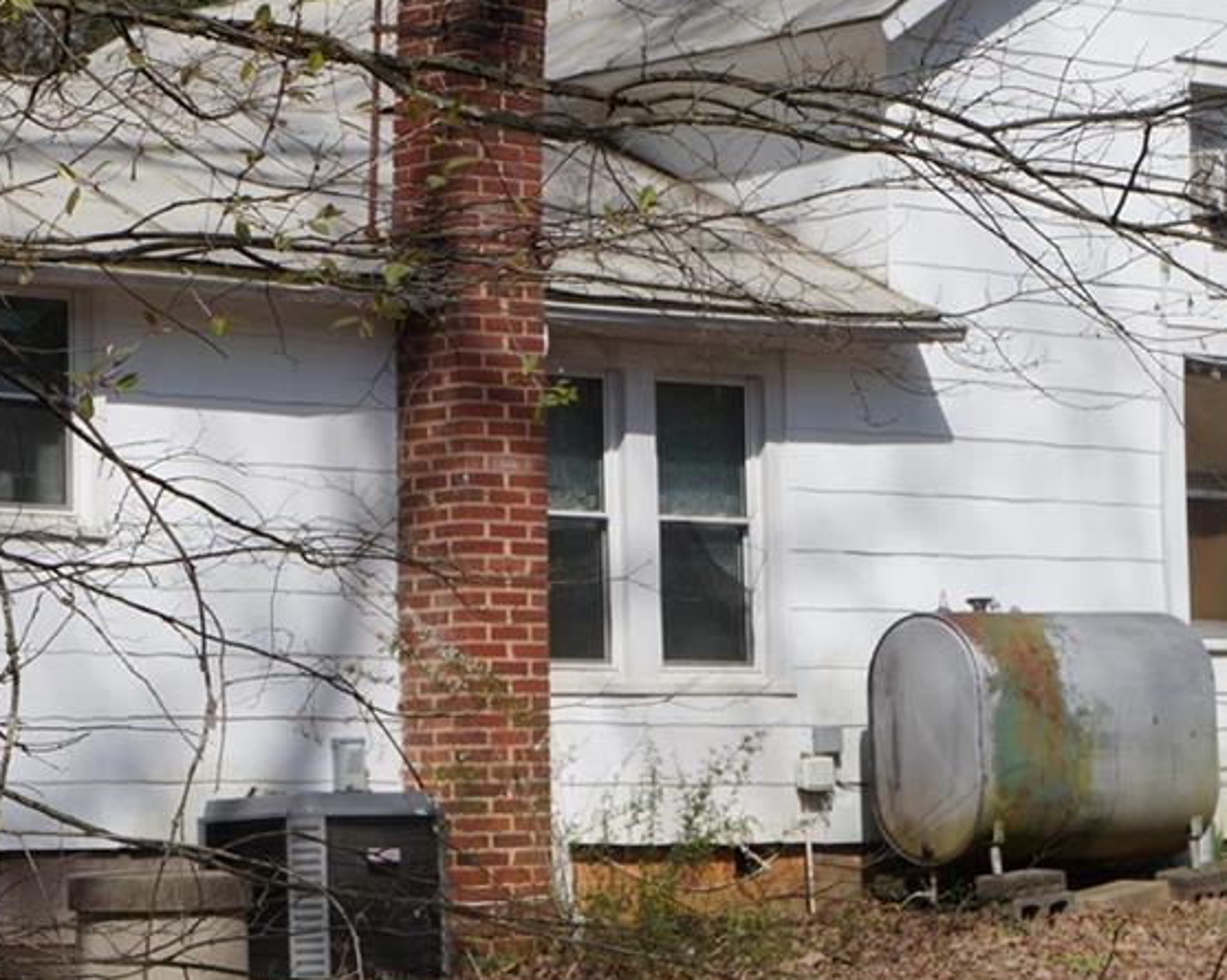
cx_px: 198
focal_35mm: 132
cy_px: 522
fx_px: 4786
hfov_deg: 14.5
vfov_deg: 11.7
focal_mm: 51
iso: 100
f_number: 11
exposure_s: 1/200
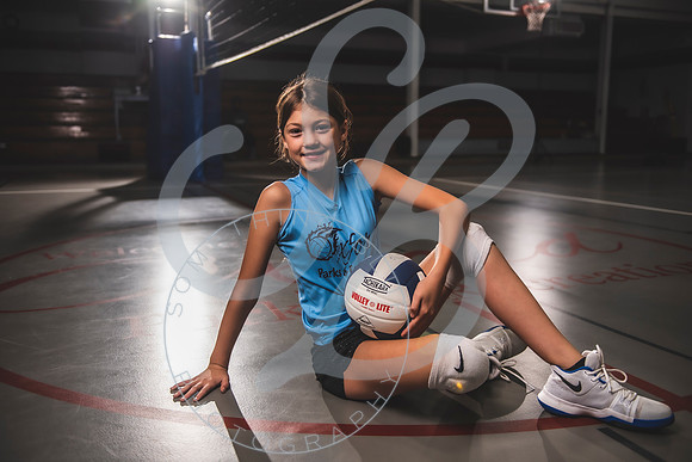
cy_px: 231
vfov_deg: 40.8
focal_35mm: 32
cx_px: 344
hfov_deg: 58.2
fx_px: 621
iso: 200
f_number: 2.8
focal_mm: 32
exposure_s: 1/400
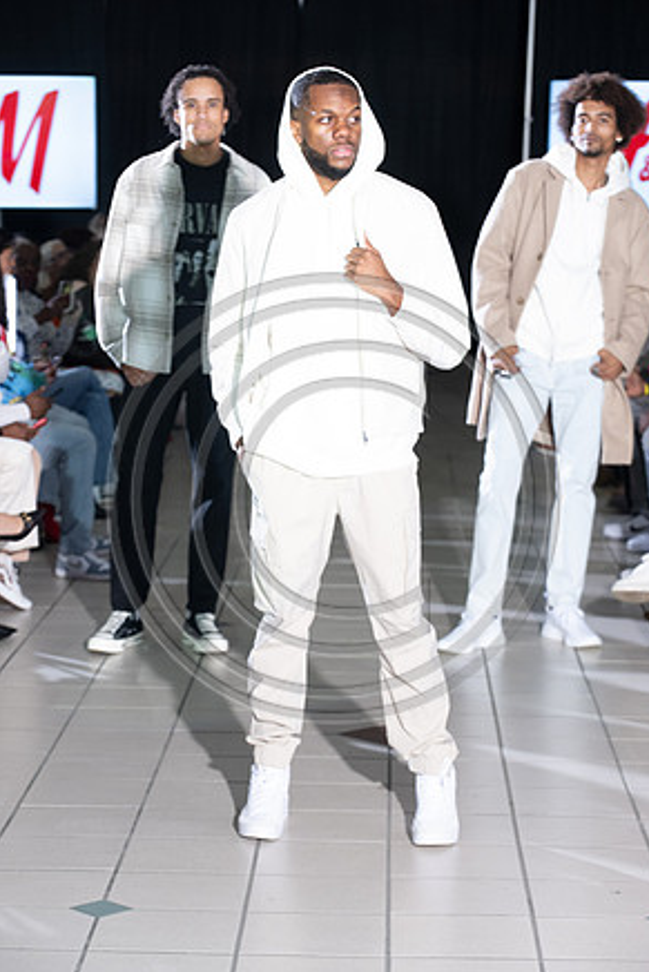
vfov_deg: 20.8
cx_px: 332
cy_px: 497
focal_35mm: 98
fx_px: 2648
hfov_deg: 14.0
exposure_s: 1/125
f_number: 5.6
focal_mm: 95
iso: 1250
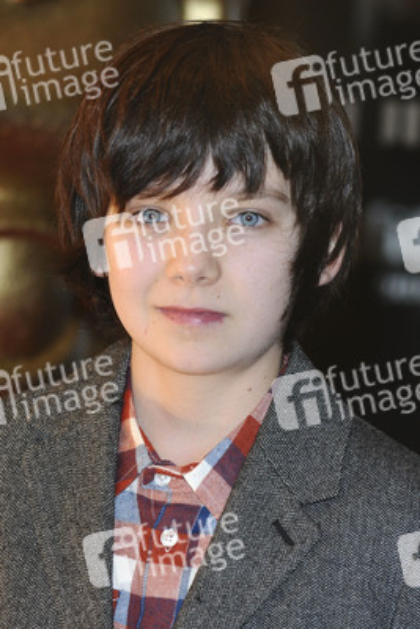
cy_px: 314
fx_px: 5245
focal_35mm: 300
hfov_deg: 4.6
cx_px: 210
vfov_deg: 6.9
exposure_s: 1/125
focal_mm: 200
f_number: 4.5
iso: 640
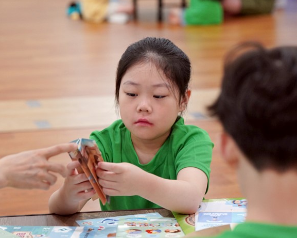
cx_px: 156
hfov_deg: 15.6
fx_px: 1081
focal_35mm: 123
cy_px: 124
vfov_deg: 12.5
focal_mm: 84
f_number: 4
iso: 2000
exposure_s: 1/160
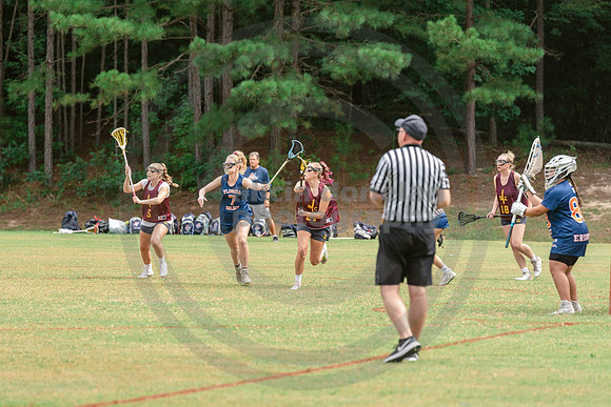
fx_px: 3395
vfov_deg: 6.9
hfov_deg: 10.3
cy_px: 204
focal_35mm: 200
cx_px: 306
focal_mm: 200
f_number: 4
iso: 250
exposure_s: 1/1000
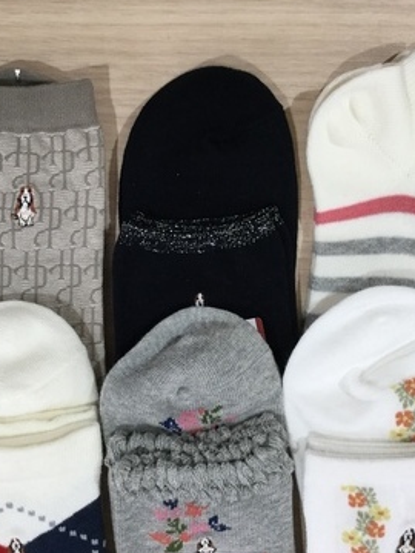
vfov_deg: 43.8
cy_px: 271
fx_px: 687
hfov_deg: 33.1
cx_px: 115
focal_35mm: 43
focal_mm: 3.3
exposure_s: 1/30
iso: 40
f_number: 2.4
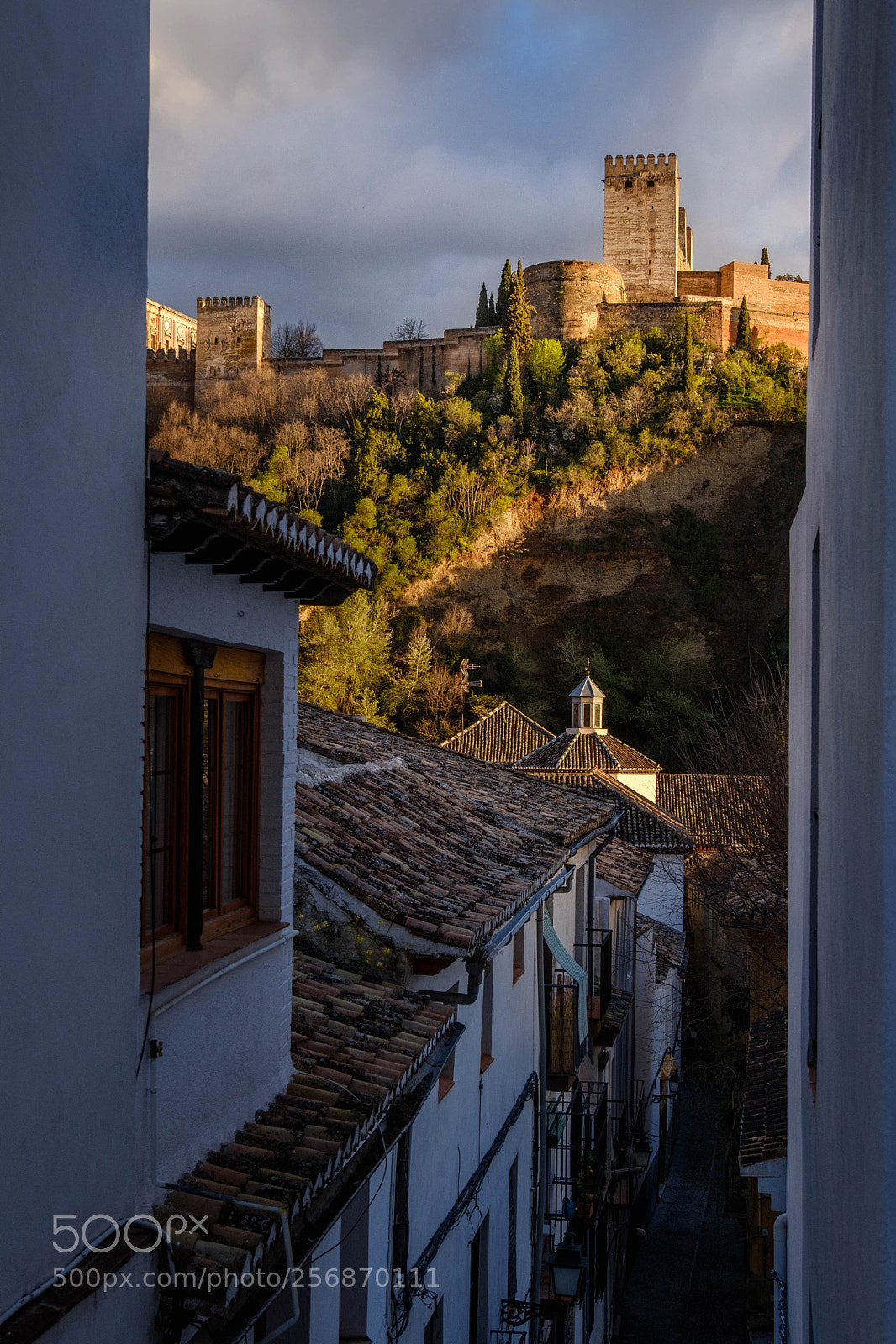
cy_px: 672
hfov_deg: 29.2
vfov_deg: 42.8
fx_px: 1718
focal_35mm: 46
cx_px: 448
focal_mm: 30.9
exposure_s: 1/200
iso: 500
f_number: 7.1
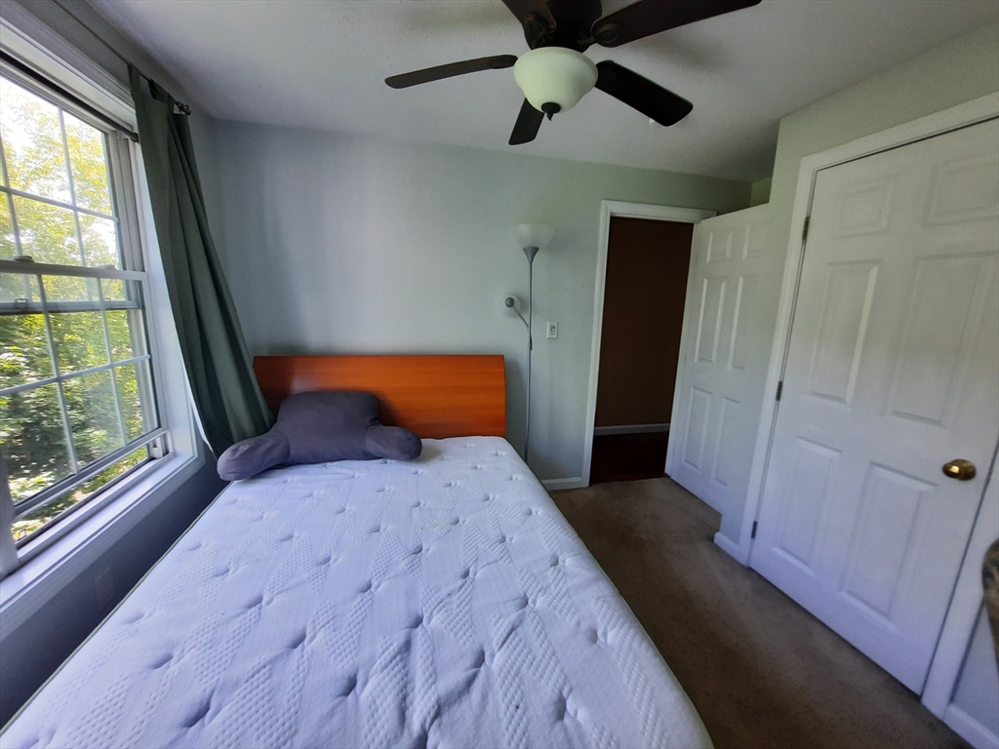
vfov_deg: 89.9
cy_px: 374
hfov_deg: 106.2
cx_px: 500
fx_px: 375
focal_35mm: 13
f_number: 2.2
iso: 50
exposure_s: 1/40
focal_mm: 1.74
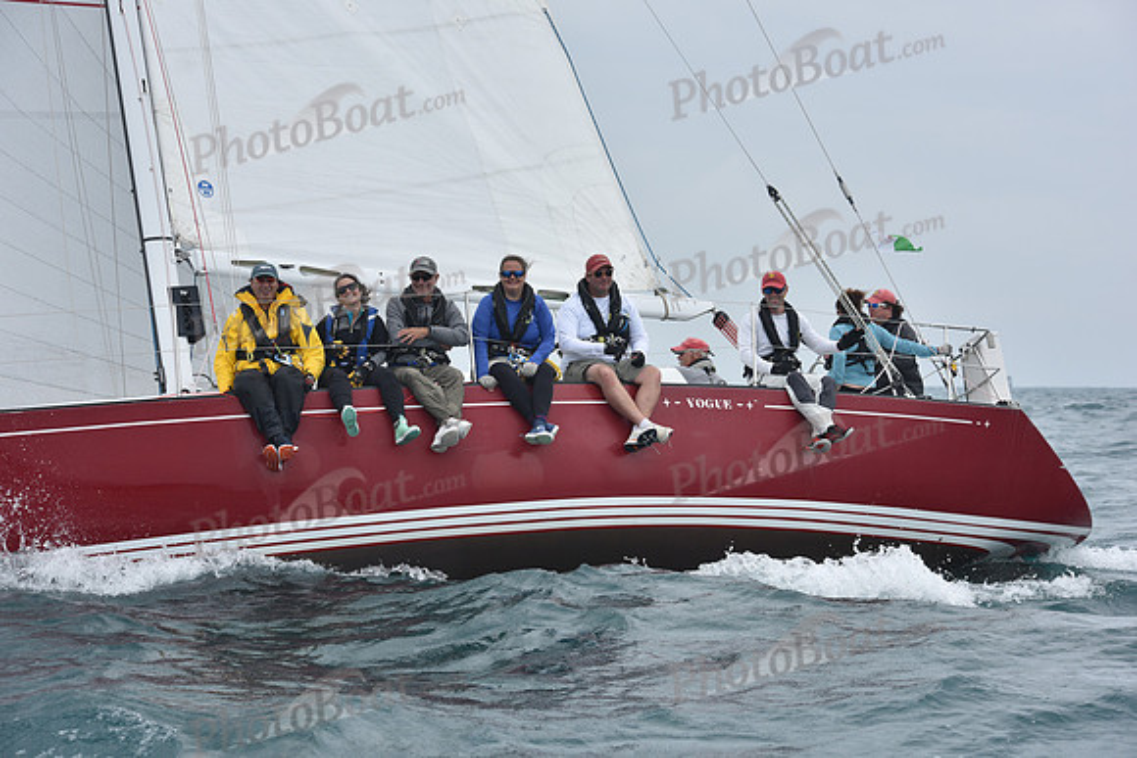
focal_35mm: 100
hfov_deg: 20.4
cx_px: 568
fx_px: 3159
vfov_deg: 13.7
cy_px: 379
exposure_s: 1/800
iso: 250
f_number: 7.1
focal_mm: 100
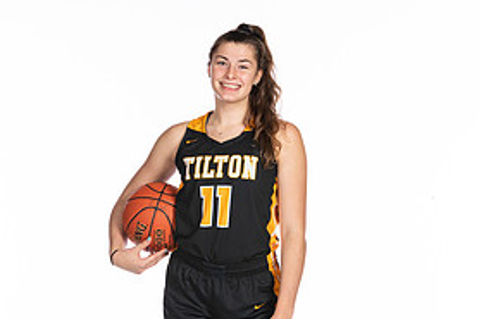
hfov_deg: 12.1
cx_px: 238
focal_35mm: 170
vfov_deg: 8.1
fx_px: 2261
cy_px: 245
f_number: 5
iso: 100
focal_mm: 70
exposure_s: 1/100
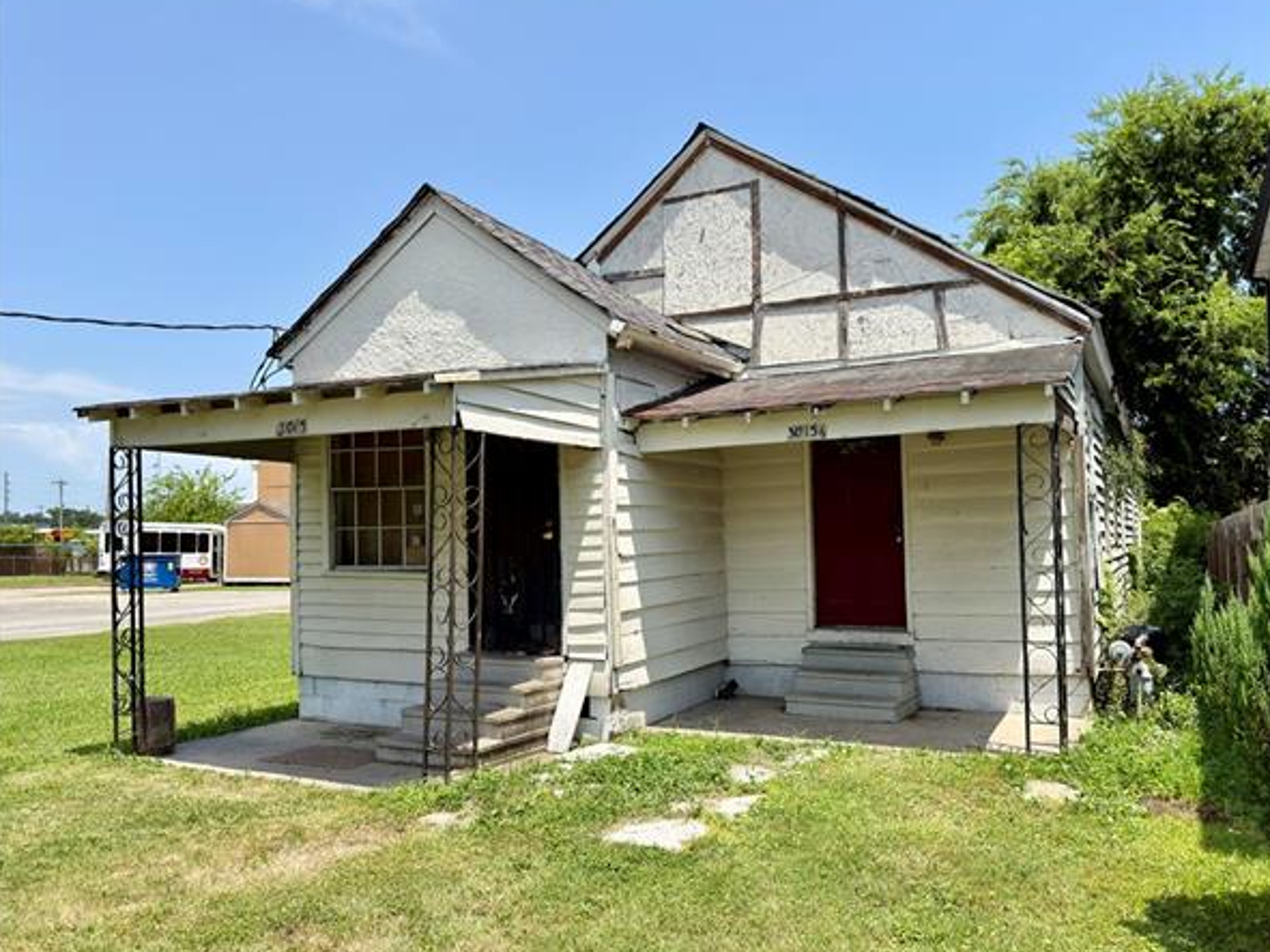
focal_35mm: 26
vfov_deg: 53.0
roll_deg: +0.6
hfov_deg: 67.2
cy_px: 488
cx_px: 681
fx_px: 954
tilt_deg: +4.0
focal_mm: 6.76
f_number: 1.78
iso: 64
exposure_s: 1/3401
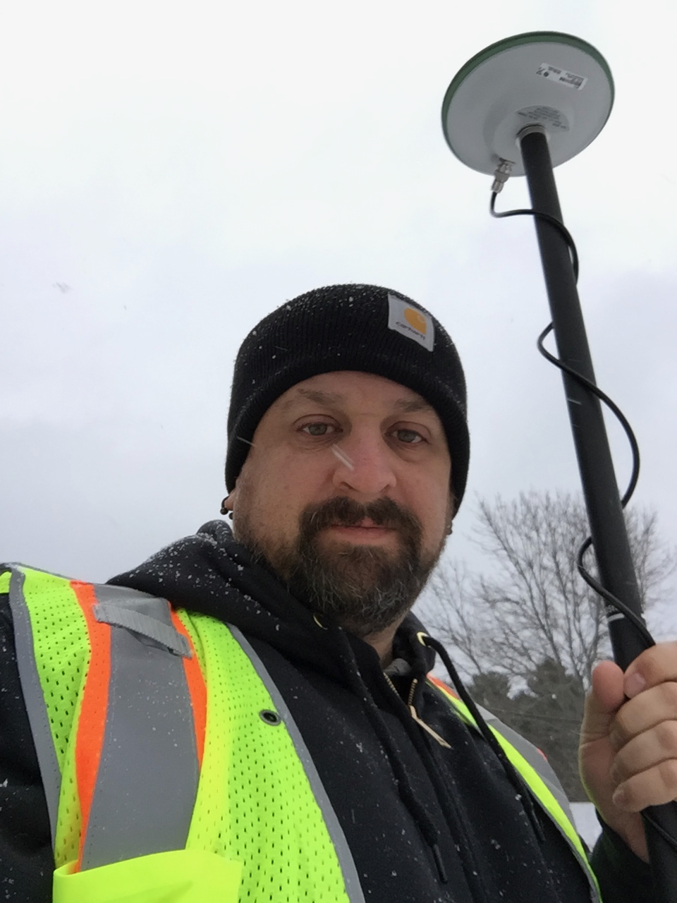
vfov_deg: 58.4
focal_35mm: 31
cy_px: 452
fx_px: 808
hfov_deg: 45.4
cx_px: 338
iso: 32
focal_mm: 2.65
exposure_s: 1/157
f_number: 2.2
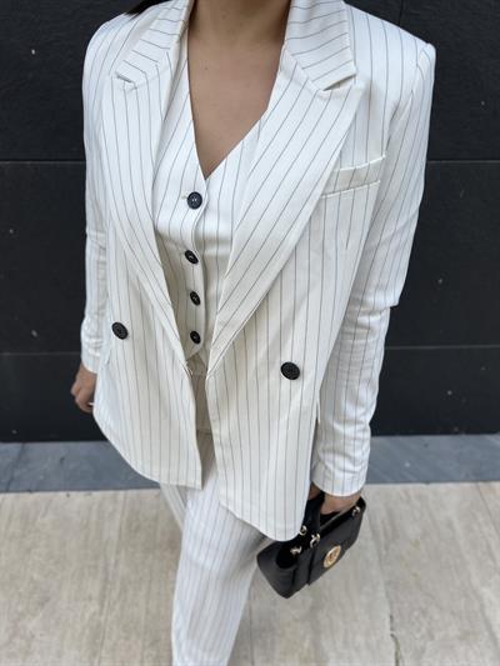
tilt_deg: -42.3
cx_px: 250
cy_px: 333
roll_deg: -0.9
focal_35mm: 26
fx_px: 501
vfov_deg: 67.3
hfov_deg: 53.1
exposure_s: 1/1009
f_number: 1.5
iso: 50
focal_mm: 5.7
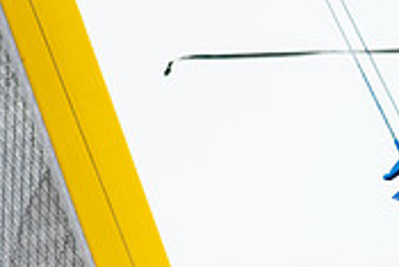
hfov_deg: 1.4
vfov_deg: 0.9
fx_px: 16538
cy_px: 439
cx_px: 565
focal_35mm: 1491
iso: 400
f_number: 5
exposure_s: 1/4000
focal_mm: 300
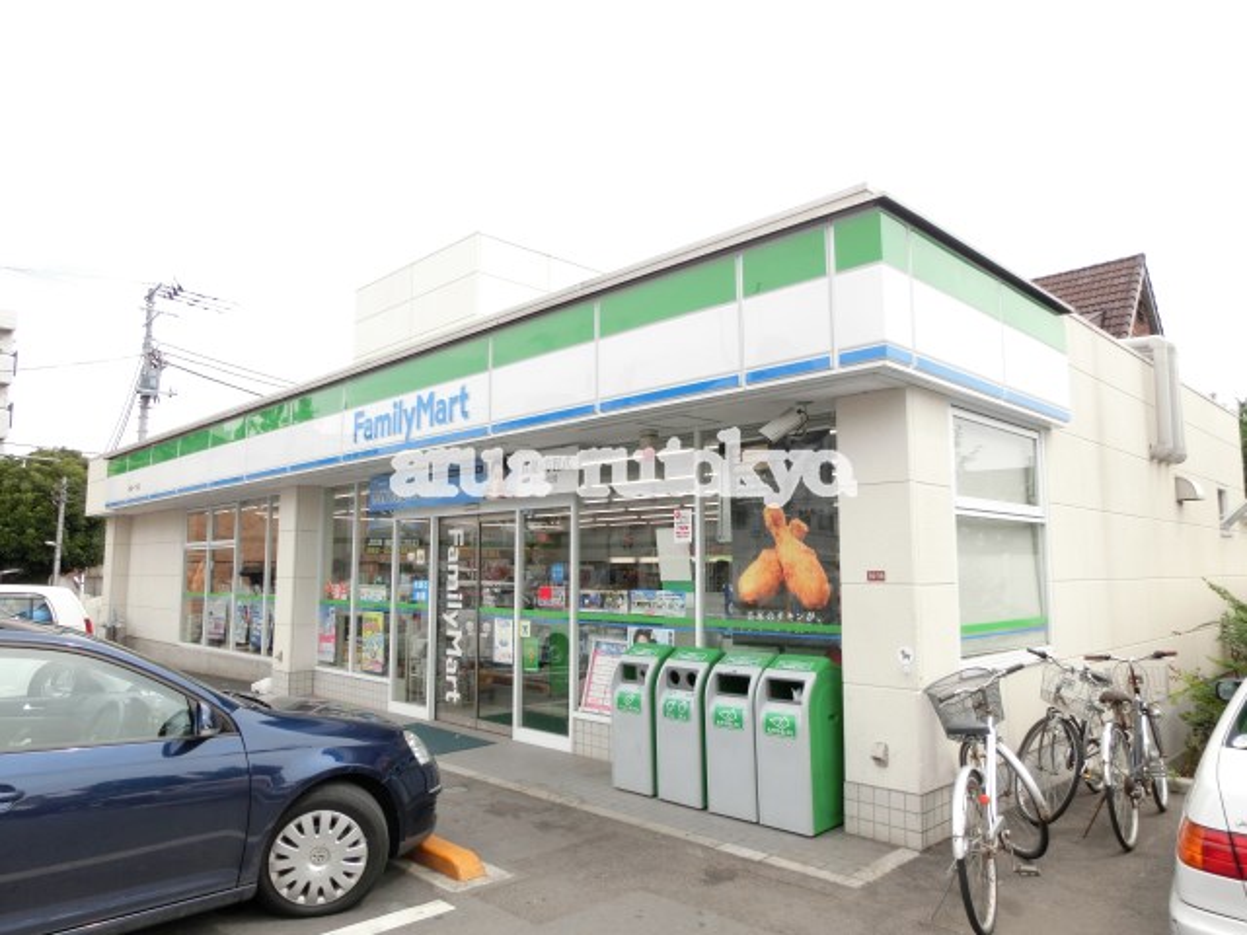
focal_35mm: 24
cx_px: 624
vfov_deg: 56.8
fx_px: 865
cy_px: 468
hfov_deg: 71.6
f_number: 3
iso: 80
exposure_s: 1/400
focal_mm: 4.24
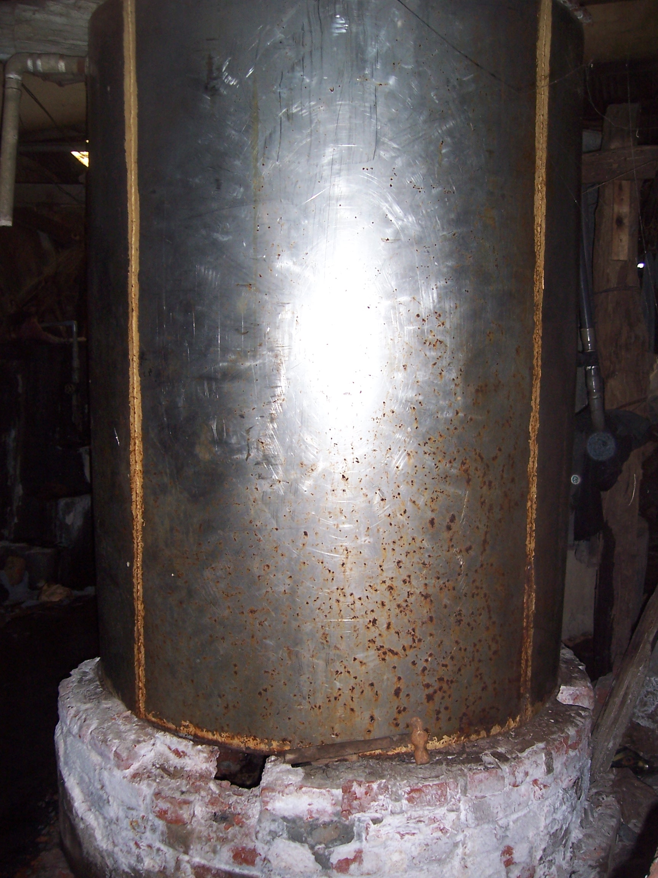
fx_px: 912
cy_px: 439
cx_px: 329
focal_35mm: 36
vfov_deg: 51.4
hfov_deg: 39.7
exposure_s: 1/60
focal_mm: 6
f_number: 3
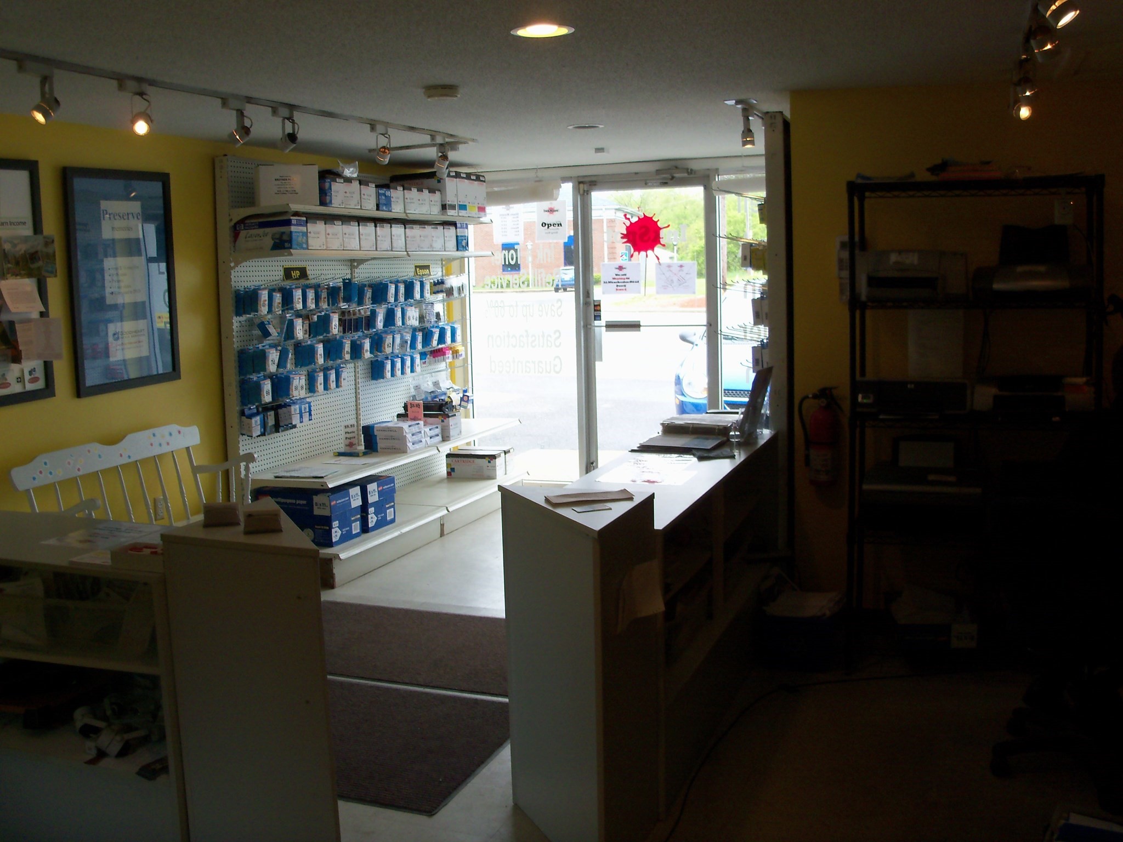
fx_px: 1135
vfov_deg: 40.7
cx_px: 562
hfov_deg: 52.6
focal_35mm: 35
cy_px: 421
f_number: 3
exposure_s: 1/80
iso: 80
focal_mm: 6.3
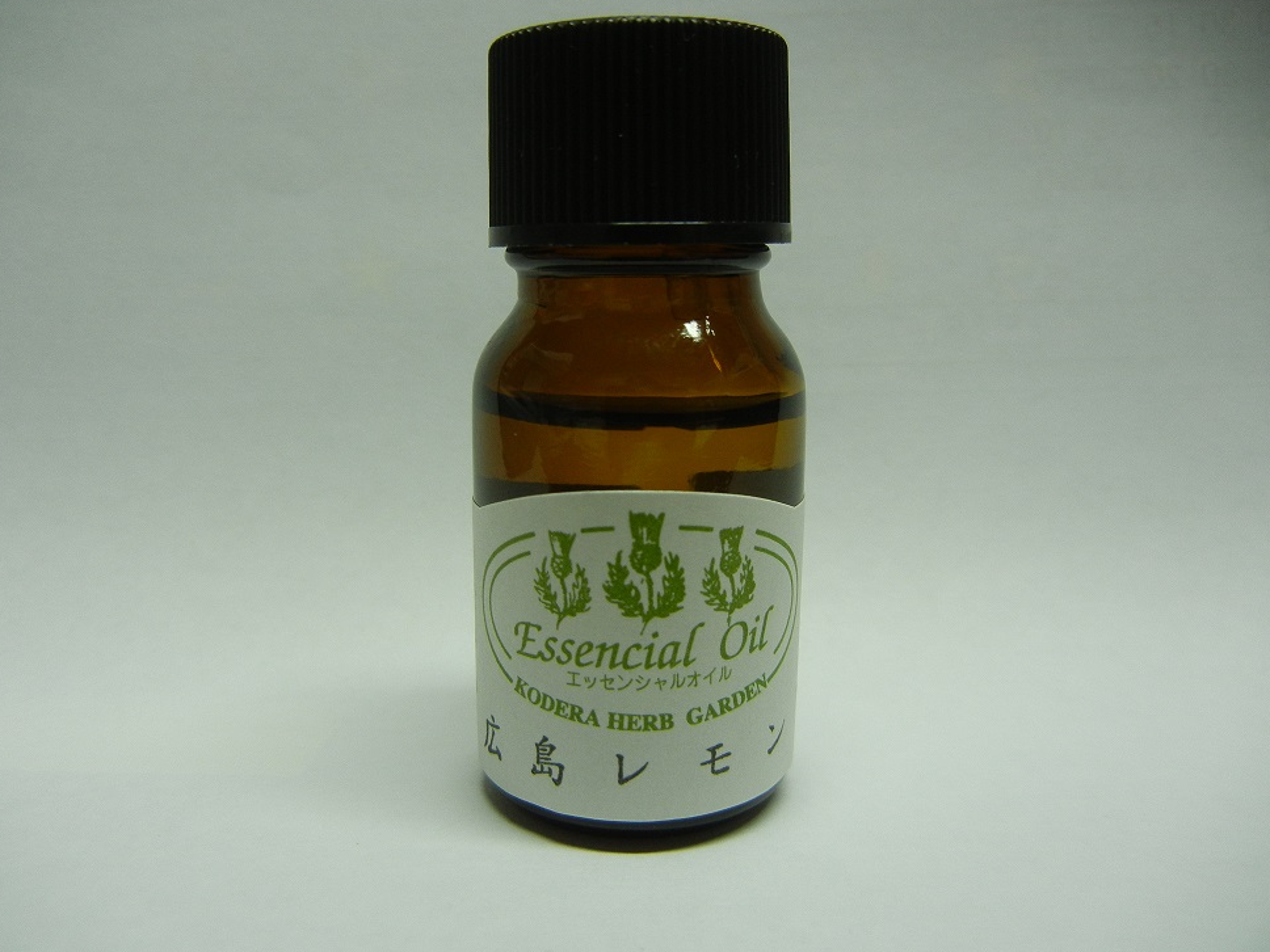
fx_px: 1137
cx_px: 617
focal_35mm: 31
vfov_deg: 45.4
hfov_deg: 58.3
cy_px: 473
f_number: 3.5
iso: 197
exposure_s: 1/30
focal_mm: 5.4
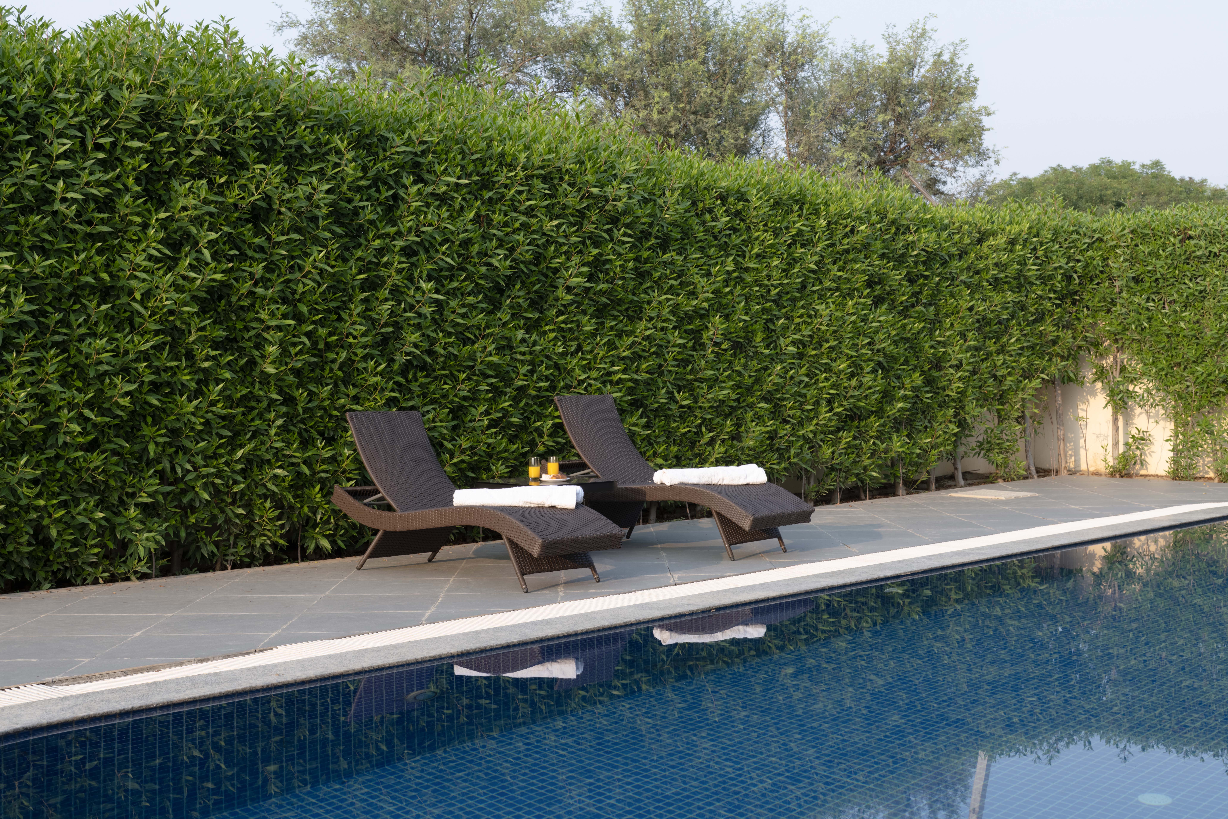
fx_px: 1501
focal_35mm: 44
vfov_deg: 30.5
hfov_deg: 44.5
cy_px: 410
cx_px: 614
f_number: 10
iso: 125
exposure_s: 1/400
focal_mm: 44
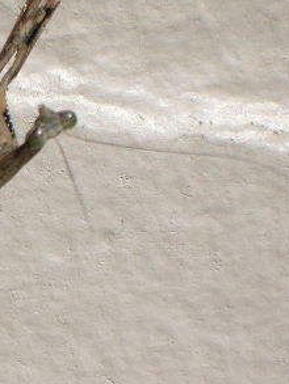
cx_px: -63
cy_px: 240
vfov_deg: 8.6
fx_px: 2547
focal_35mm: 229
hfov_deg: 6.5
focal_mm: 17.4
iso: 50
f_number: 4.9
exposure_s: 1/175
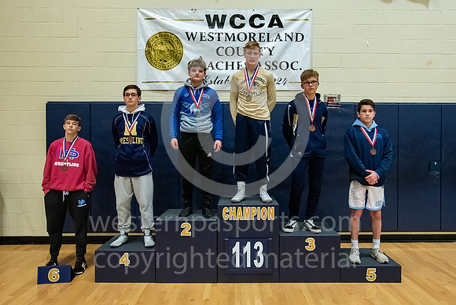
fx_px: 356
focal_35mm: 28
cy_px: 149
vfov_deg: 46.3
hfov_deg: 65.2
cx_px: 241
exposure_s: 1/250
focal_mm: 24
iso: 6400
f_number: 5.6
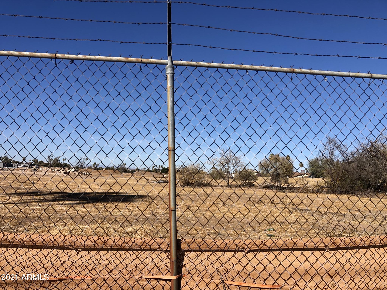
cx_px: 194
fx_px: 313
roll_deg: -3.1
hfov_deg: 63.4
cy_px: 145
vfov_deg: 49.7
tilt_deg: +6.1
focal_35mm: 28
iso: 20
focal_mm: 4
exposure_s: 1/2825
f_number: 1.8
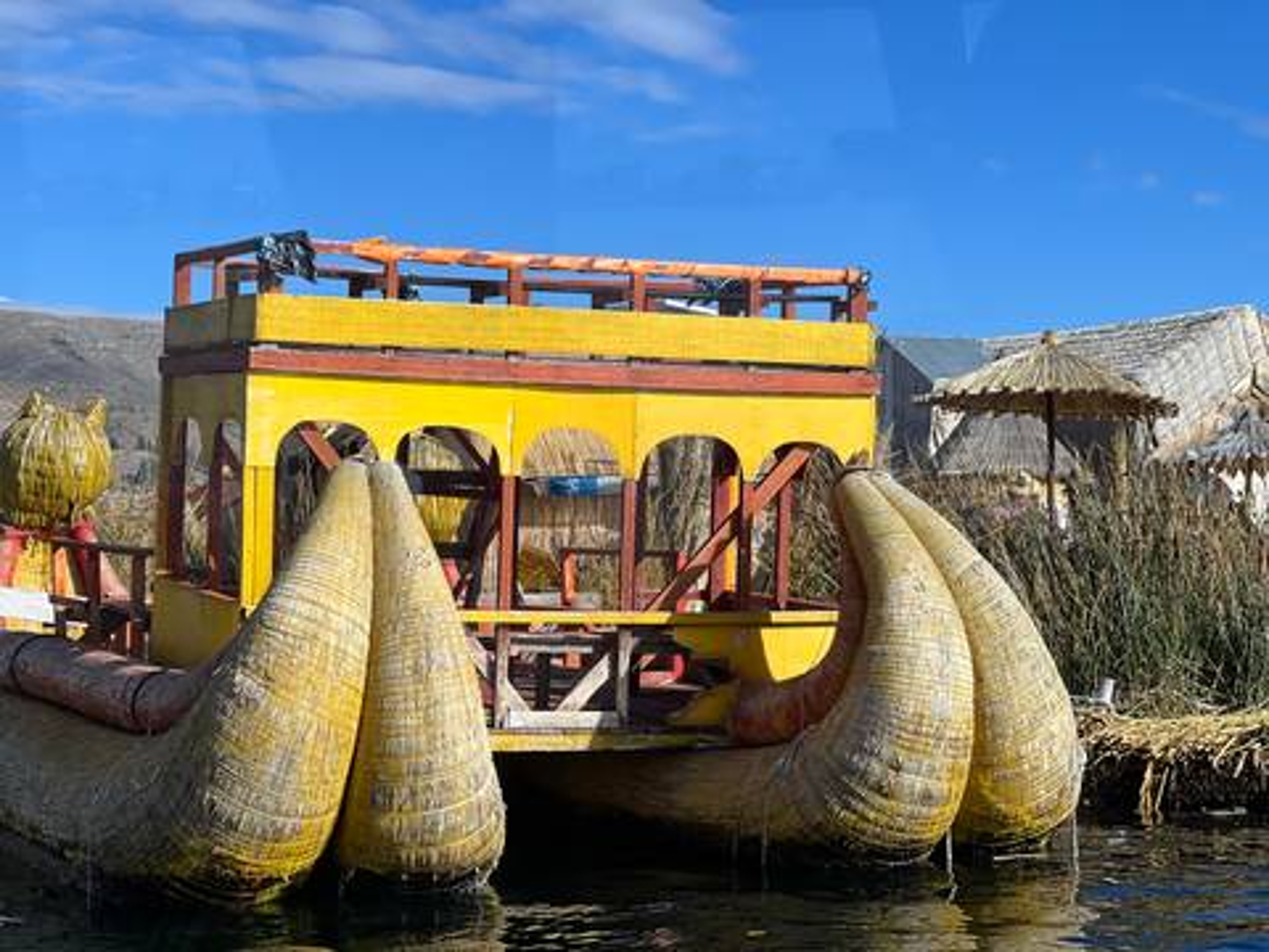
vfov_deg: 19.1
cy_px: 476
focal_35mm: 77
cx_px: 634
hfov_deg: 25.3
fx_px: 2823
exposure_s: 1/431
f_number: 2.8
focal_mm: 9
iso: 32
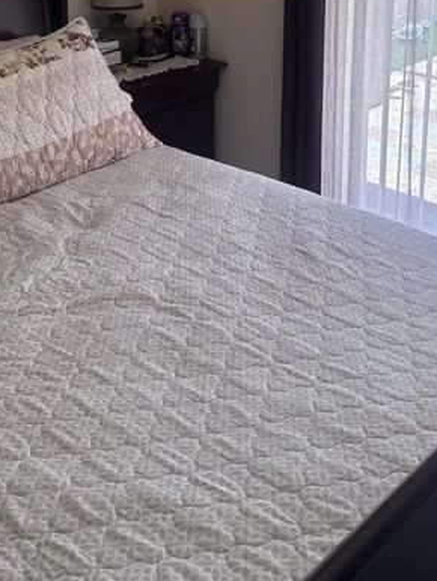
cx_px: 259
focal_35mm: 53
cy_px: 19
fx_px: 891
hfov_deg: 27.5
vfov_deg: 33.5
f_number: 1.78
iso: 64
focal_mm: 6.76
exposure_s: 1/120
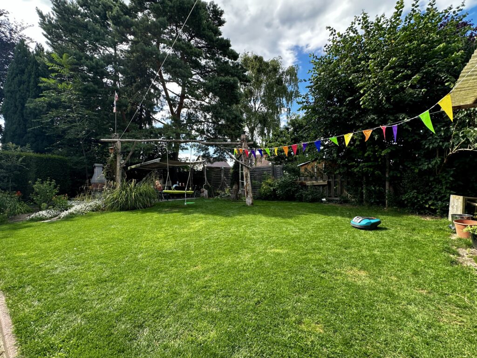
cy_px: 179
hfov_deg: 102.1
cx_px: 238
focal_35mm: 14
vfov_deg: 85.7
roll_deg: +1.6
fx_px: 193
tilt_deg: +2.2
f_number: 2.2
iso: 40
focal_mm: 2.22
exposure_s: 1/350
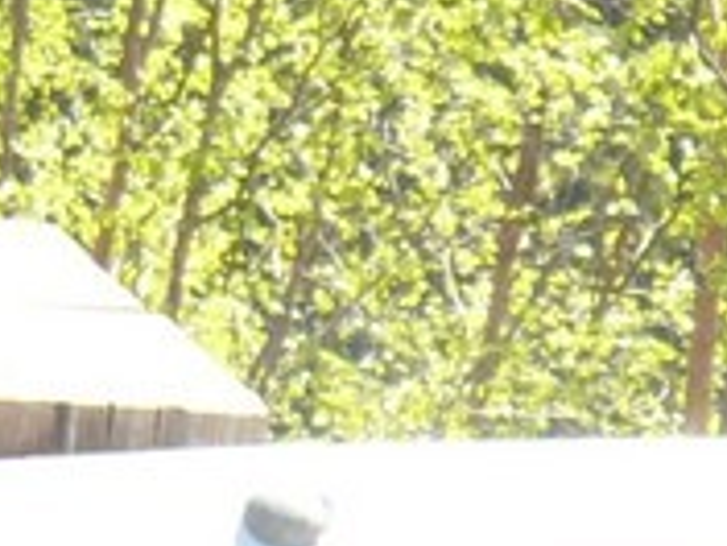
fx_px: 5818
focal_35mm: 277
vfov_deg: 5.2
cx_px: -1741
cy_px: -614
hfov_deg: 6.3
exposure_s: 1/200
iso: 100
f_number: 2.8
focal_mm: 6.1
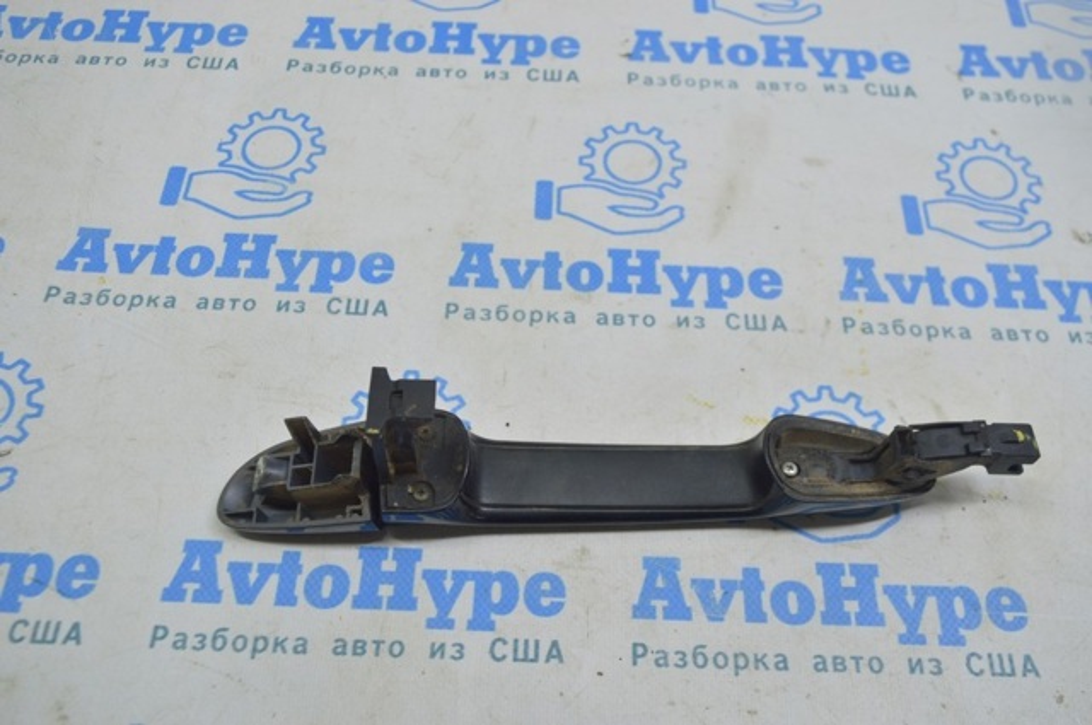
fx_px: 1000
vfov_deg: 39.9
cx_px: 546
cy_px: 362
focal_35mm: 33
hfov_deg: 57.3
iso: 400
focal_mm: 22
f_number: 5.6
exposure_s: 1/40
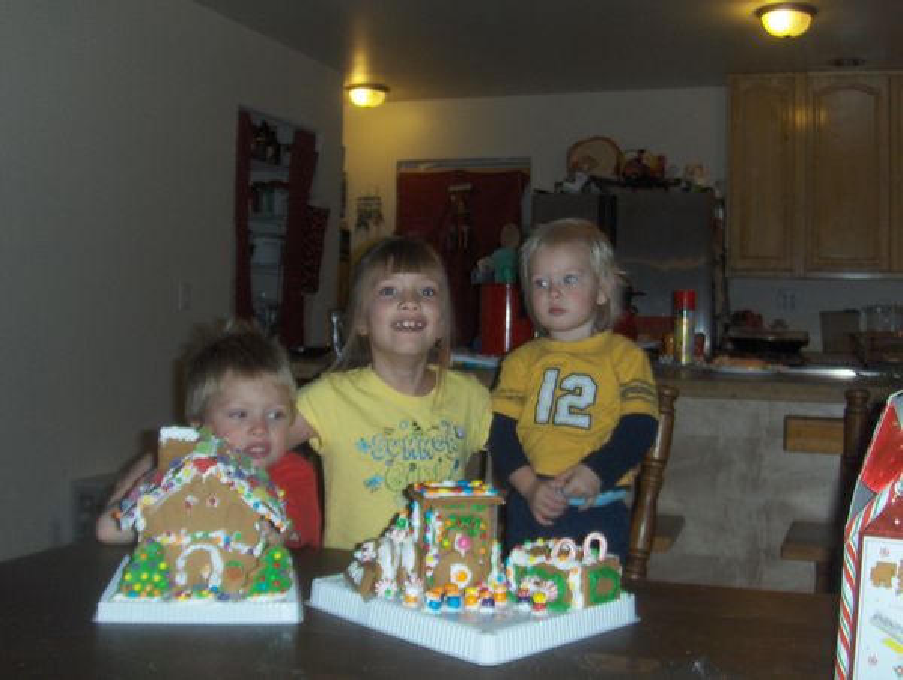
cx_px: 452
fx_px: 1071
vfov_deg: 35.2
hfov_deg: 45.7
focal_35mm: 41
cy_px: 340
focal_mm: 6.5
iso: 100
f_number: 3.5
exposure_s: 1/60
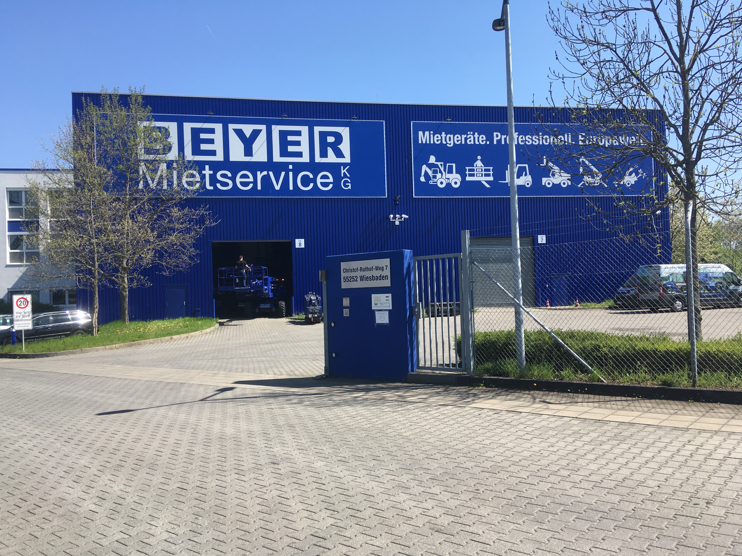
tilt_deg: +1.5
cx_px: 371
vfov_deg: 48.2
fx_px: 622
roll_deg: +1.2
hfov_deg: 61.7
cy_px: 278
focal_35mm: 29
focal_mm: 4.15
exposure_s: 1/845
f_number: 2.2
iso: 25
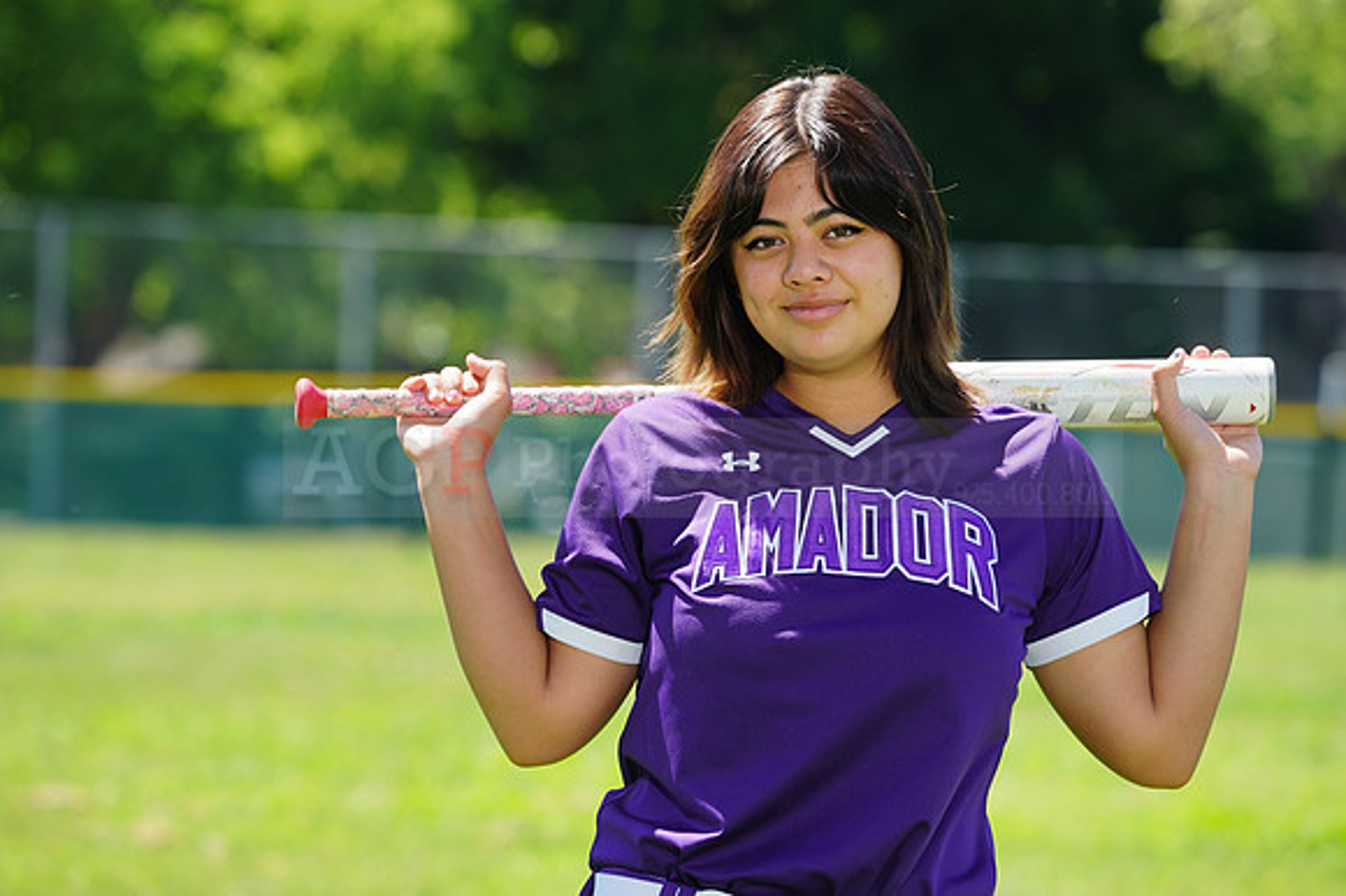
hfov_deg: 6.9
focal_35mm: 297
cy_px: 448
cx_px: 673
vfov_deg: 4.6
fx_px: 11098
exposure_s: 1/200
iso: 200
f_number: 9
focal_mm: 297
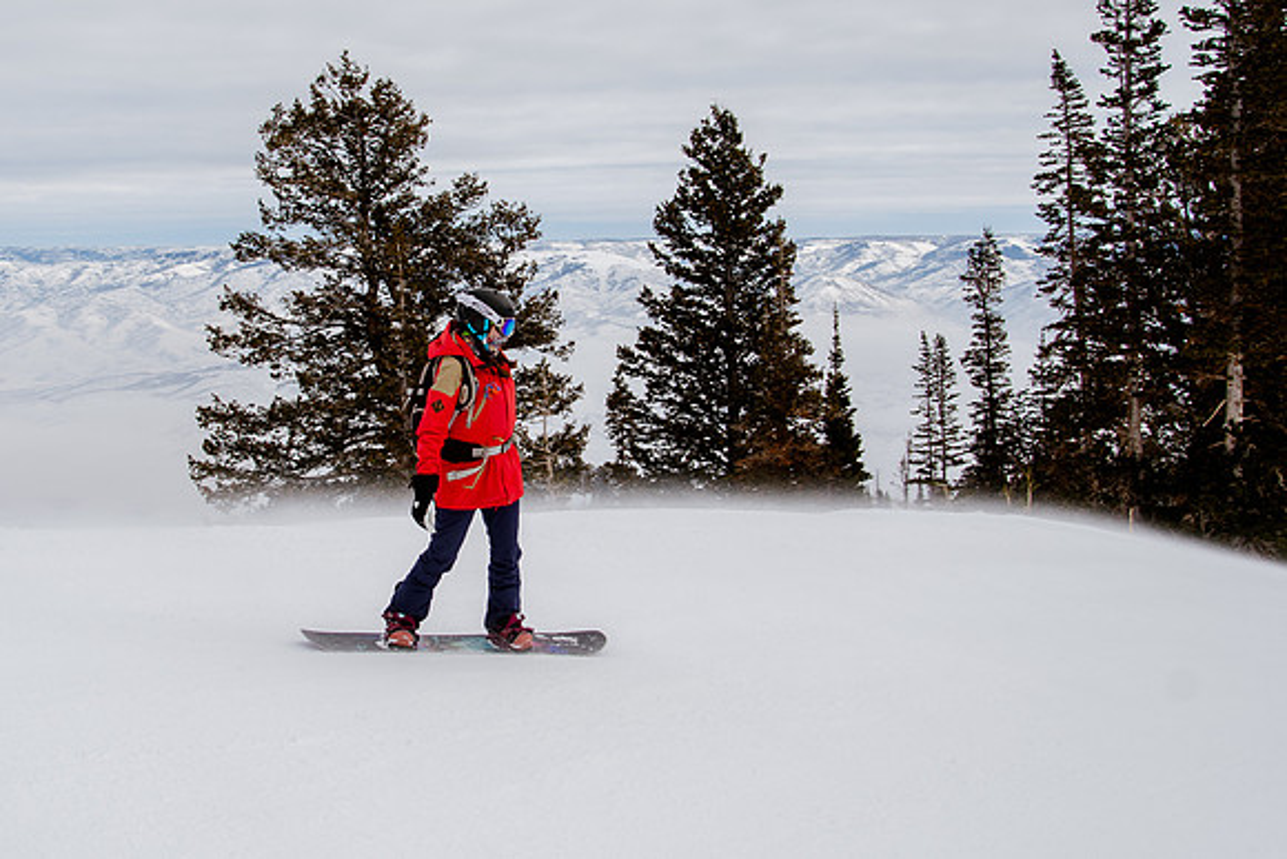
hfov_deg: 41.0
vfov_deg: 28.2
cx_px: 476
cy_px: 365
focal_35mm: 48
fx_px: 1707
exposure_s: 1/1000
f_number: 5.6
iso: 400
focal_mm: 24
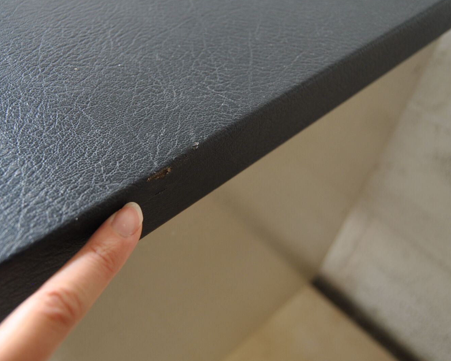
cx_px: 169
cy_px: 172
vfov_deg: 40.1
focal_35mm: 37
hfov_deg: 48.6
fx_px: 494
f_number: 3.5
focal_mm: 18
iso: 200
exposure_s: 1/30
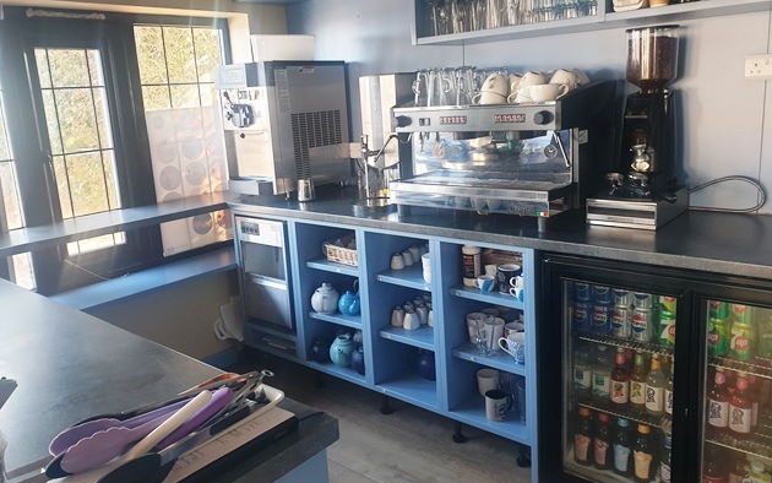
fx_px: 589
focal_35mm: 28
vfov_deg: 44.5
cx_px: 382
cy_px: 216
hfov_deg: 66.5
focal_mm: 4.3
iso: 250
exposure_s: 1/50
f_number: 2.4
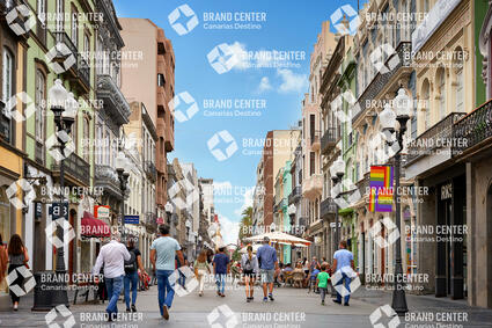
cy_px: 164
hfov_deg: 39.6
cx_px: 246
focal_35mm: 50
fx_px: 683
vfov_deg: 27.0
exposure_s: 1/250
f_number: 6.3
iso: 160
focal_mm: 50
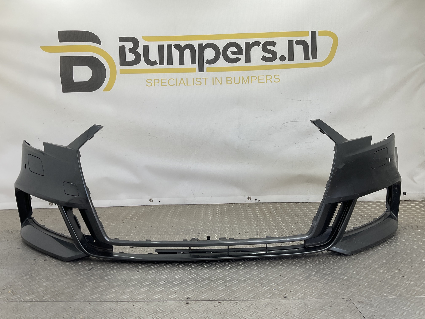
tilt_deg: -6.6
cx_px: 212
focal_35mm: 29
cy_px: 160
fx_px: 356
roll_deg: -0.3
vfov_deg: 48.2
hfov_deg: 61.7
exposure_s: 1/171
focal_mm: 3
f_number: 1.8
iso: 16
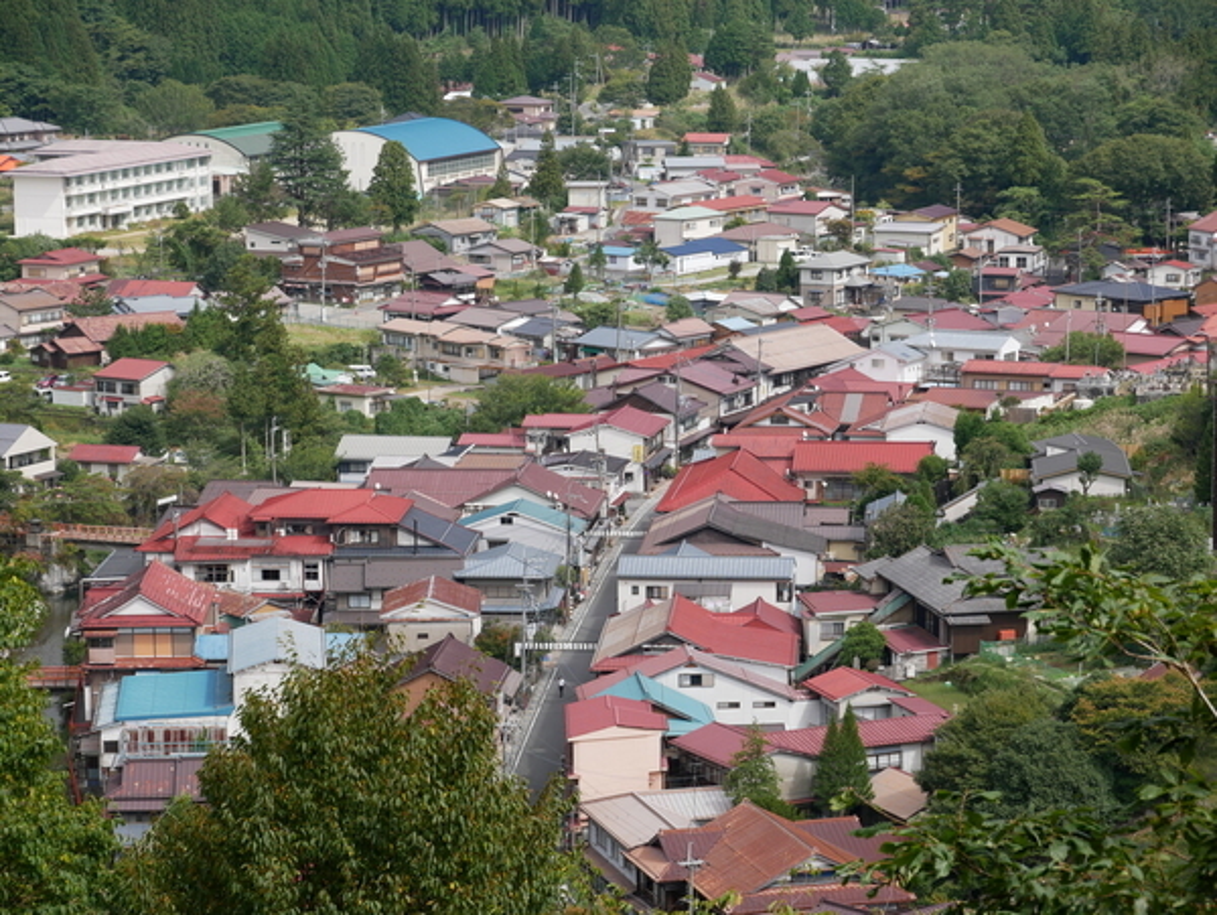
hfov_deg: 16.4
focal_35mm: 120
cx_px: 608
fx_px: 4222
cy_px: 458
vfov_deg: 12.4
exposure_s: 1/400
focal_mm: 60
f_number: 7.1
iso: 200
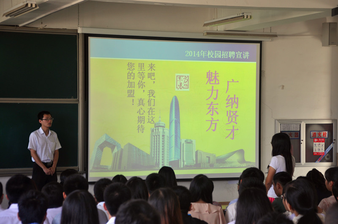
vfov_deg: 15.7
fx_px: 816
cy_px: 112
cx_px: 169
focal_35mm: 87
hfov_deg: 23.4
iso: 200
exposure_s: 1/20
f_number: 5
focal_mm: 58
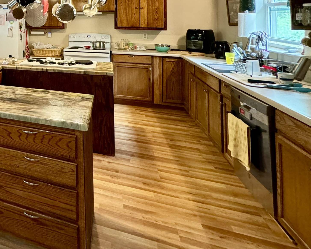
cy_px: 17
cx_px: -15
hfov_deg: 47.5
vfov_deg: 44.6
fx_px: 267
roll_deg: +0.5
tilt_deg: +0.1
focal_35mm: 29
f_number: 2.2
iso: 400
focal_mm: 2.22
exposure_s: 1/60
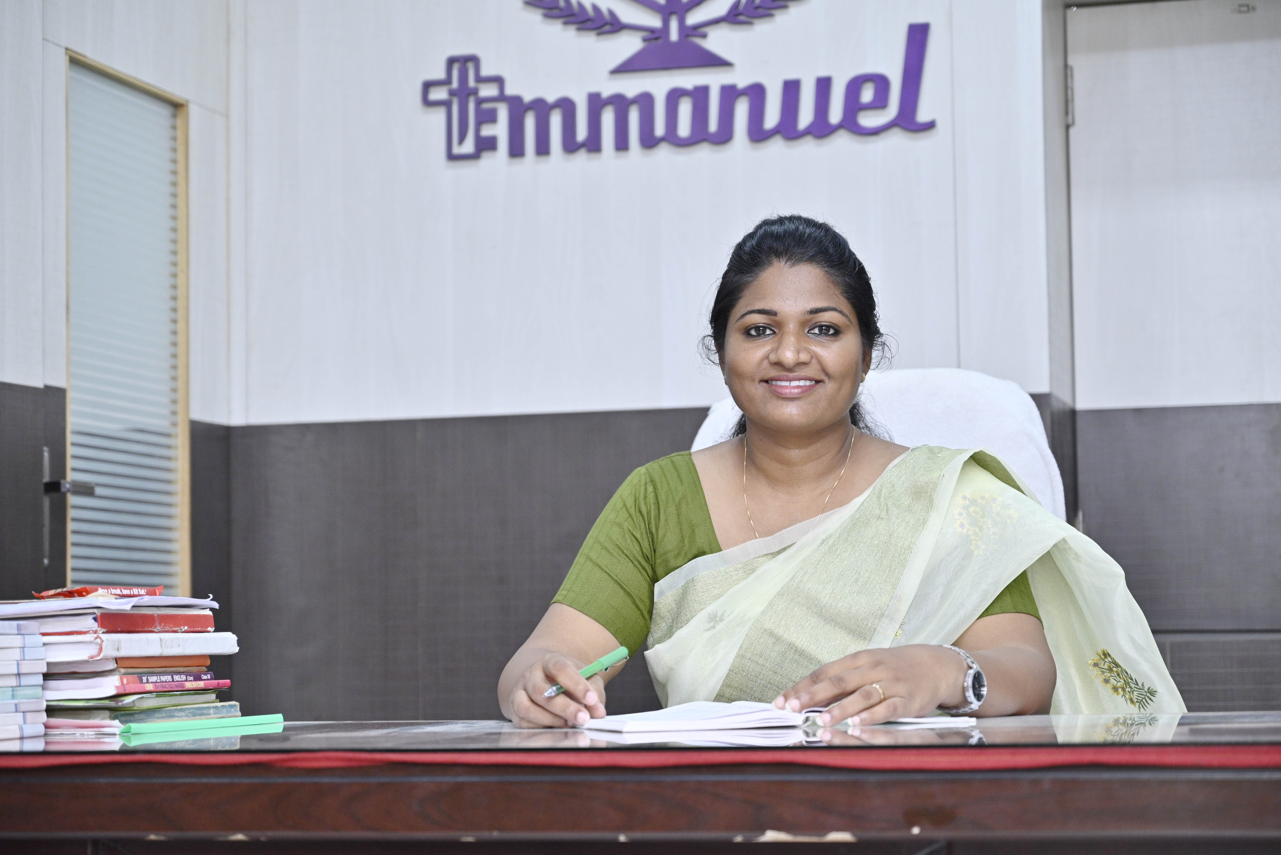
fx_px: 2492
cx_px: 640
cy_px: 428
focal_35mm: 70
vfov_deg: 19.5
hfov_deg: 28.8
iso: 800
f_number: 4
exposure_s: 1/125
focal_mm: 70
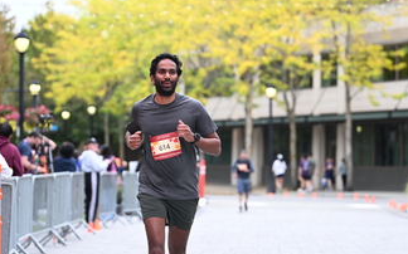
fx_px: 1789
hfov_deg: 13.0
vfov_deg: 8.1
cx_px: 203
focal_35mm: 161
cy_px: 116
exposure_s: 1/1600
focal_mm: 93
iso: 640
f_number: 2.8
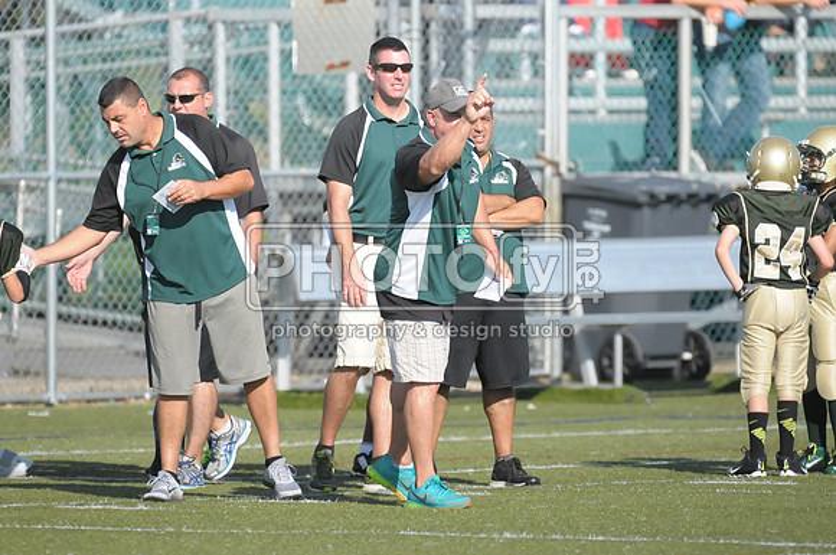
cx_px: 418
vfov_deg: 2.7
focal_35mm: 510
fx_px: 11827
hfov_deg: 4.0
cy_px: 278
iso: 1600
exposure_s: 1/8000
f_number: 4
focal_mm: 340
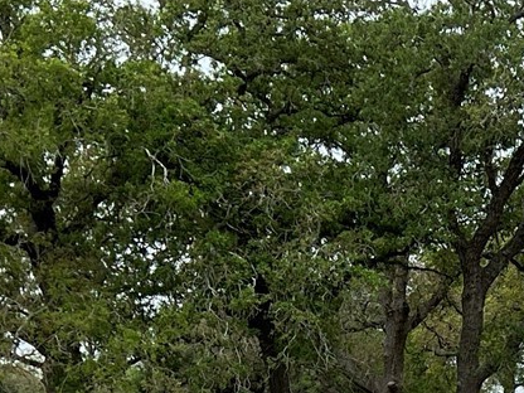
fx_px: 1938
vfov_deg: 10.8
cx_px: 630
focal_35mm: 128
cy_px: 726
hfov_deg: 14.9
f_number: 1.5
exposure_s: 1/1135
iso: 50
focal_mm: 5.7
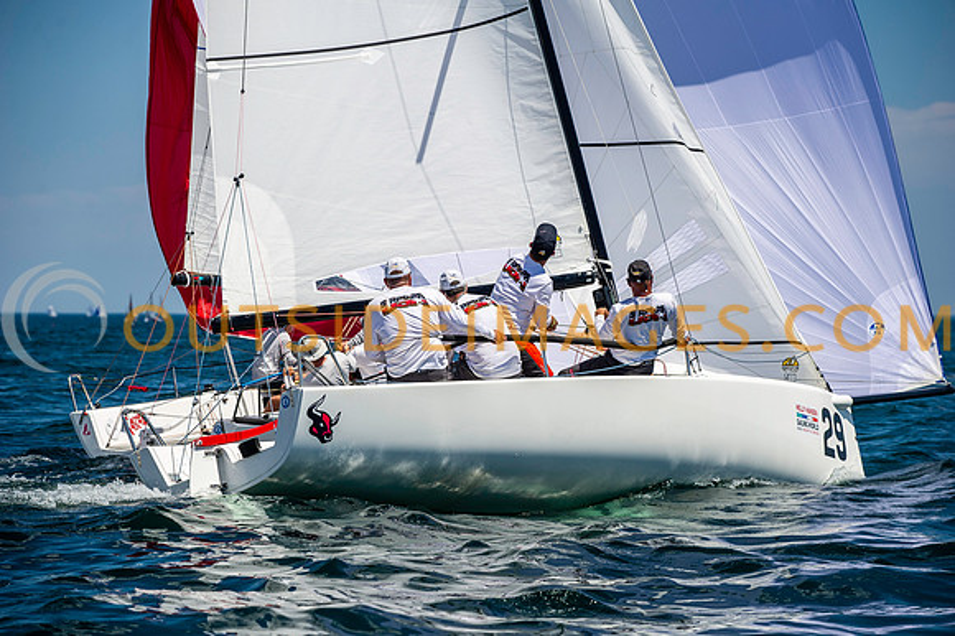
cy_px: 318
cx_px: 478
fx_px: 3844
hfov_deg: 14.2
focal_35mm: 145
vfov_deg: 9.5
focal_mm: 145
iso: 320
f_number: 5.6
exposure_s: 1/2500
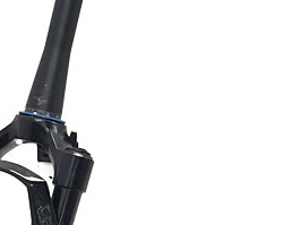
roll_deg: +1.6
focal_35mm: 157
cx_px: -50
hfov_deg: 12.3
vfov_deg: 9.4
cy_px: 245
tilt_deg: -26.7
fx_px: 1361
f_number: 2.4
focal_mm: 6
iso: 100
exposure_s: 1/33
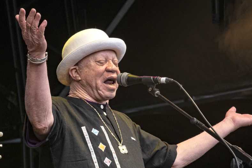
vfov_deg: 5.5
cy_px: 108
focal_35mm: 248
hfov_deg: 8.3
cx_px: 112
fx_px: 1736
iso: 1600
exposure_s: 1/250
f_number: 10
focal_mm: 115.9
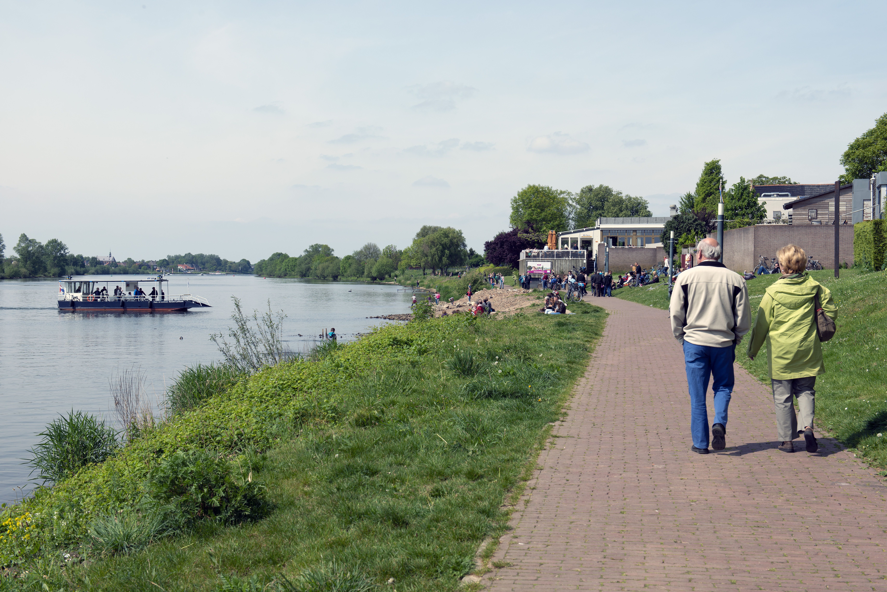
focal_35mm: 48
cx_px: 444
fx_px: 1183
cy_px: 296
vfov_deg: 28.1
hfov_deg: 41.1
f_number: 8
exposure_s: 1/250
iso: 100
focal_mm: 48
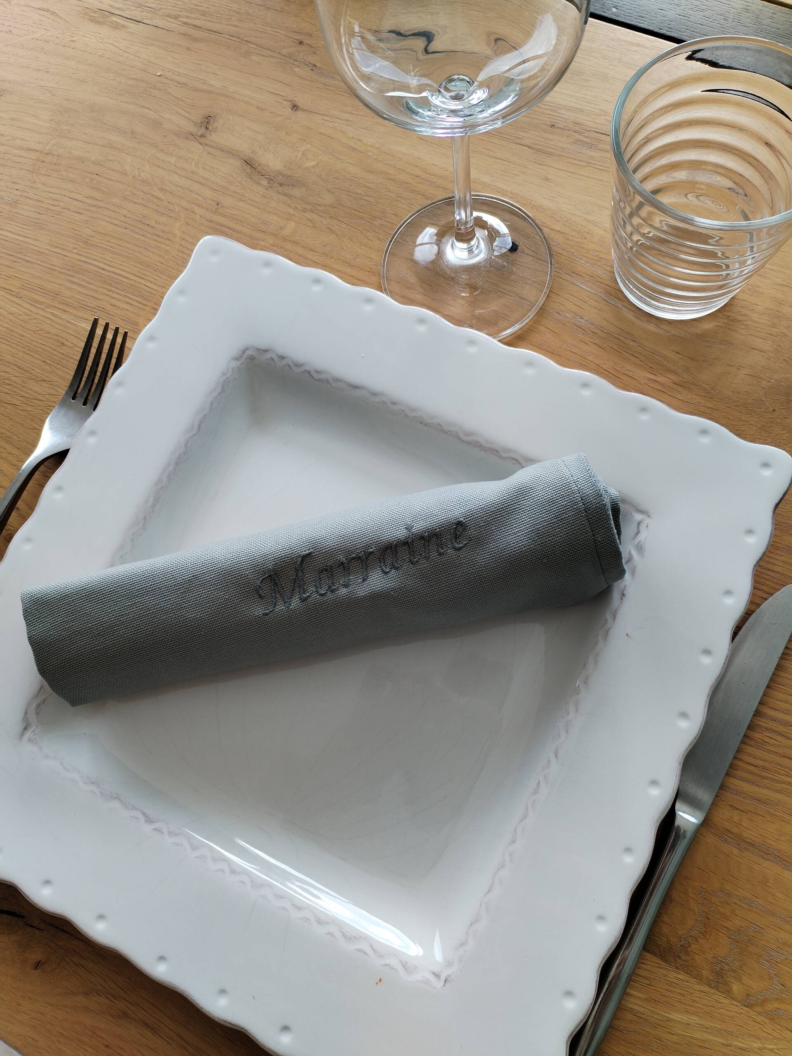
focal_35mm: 26
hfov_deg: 53.1
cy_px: 528
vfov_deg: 67.3
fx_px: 793
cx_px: 396
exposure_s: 1/188
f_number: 1.8
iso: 100
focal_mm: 4.75
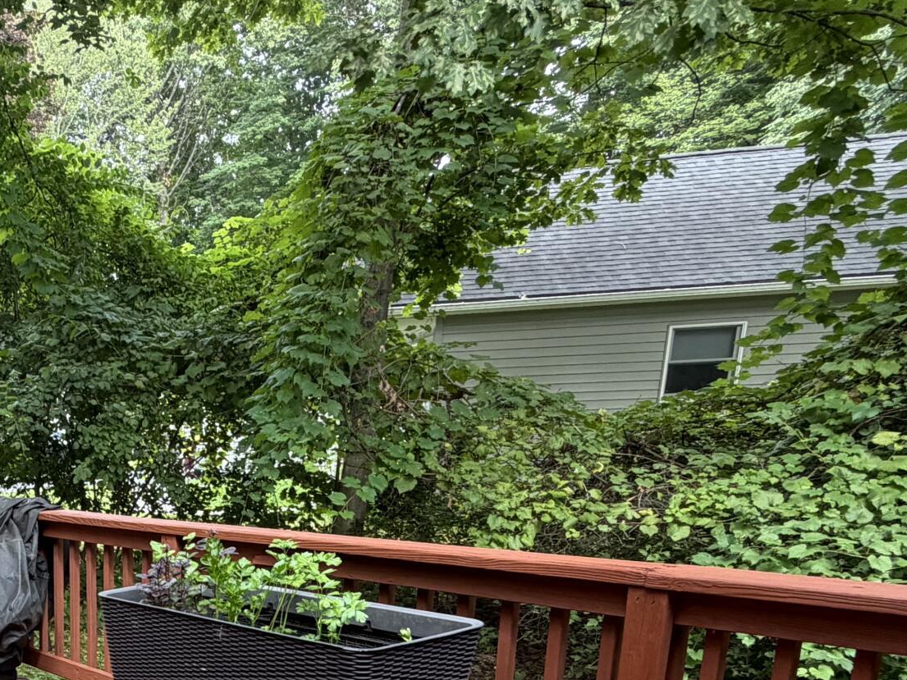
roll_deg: +2.8
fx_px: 996
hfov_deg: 40.6
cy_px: 681
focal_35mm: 38
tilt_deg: -15.2
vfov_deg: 34.3
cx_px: -63
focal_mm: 2.22
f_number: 2.2
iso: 100
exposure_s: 1/121
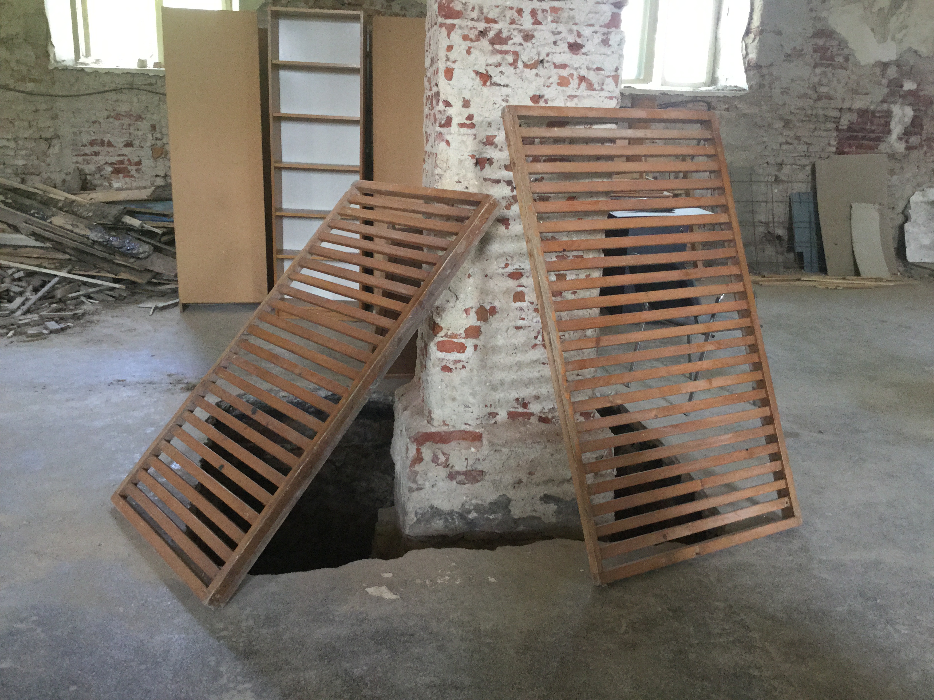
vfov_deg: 45.4
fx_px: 836
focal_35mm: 31
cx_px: 467
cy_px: 350
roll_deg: -3.2
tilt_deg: -15.3
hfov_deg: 58.4
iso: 200
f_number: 2.4
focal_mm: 3.3
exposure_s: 1/33
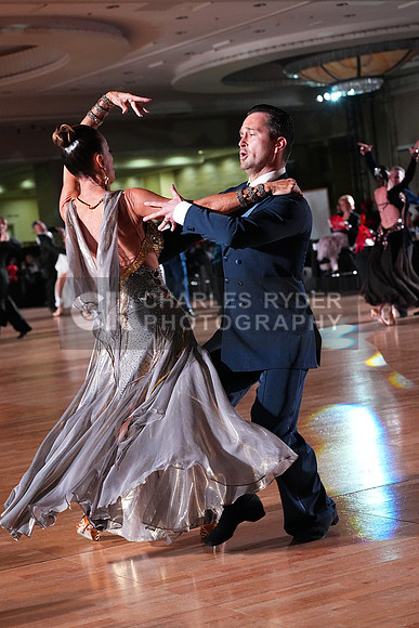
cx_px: 210
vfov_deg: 25.4
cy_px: 314
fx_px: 1396
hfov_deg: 17.1
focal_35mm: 80
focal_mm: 80
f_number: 5
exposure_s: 1/400
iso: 8000
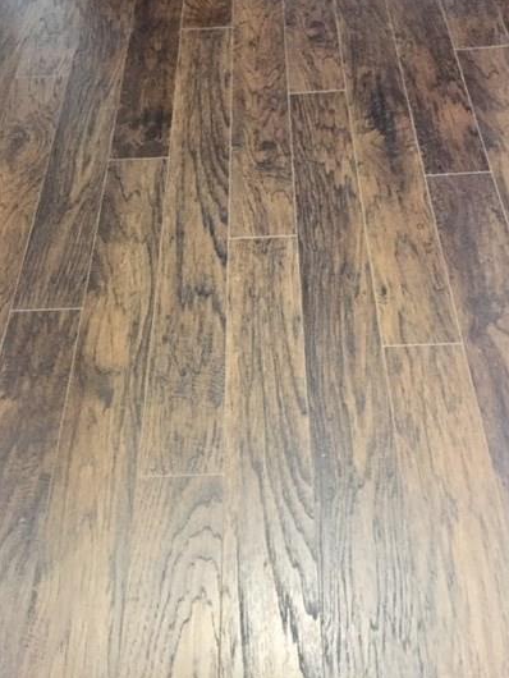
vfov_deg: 52.3
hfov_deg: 40.7
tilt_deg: -52.0
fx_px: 686
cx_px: 243
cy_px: 274
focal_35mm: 35
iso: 400
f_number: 2.2
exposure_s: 1/15
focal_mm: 4.15
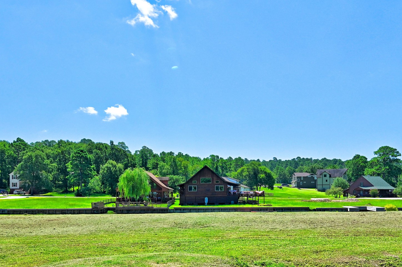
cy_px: 196
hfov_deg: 53.2
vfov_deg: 36.1
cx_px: 200
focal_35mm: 36
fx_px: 402
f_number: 8
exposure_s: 1/1000
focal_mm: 24
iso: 400
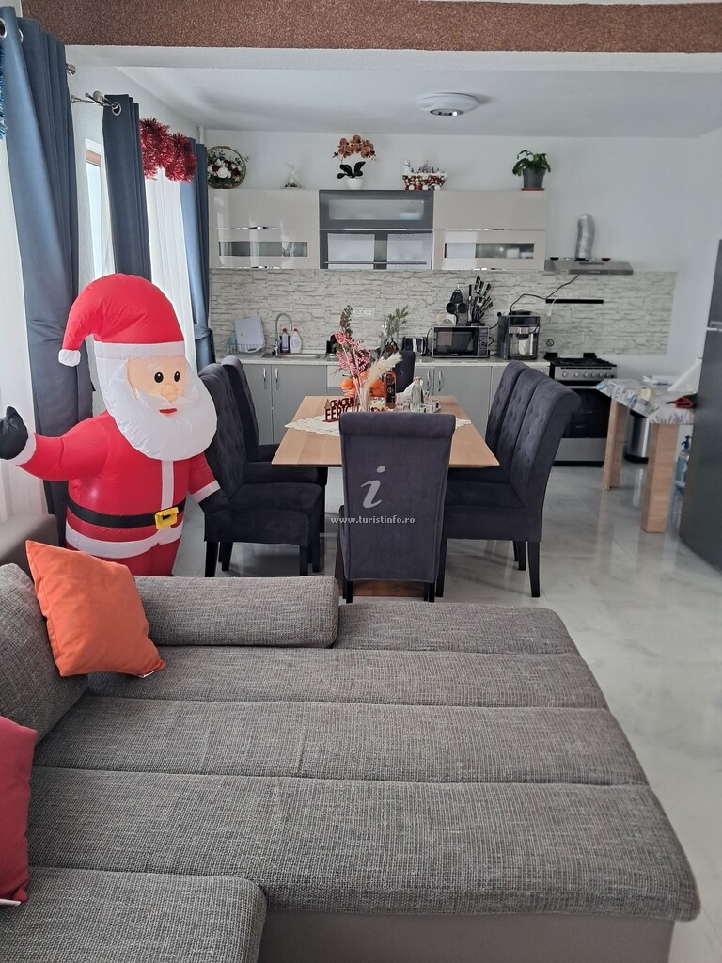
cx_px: 361
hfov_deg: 51.4
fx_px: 751
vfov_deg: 65.3
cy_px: 482
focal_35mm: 27
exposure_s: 1/50
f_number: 1.8
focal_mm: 4
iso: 320
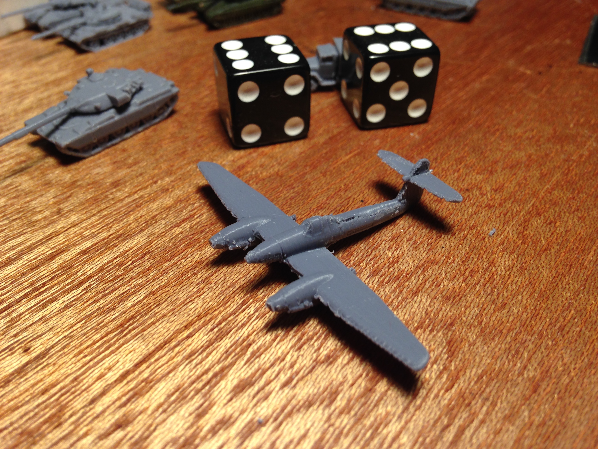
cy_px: 224
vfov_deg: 42.9
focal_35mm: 33
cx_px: 299
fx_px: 570
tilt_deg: -40.3
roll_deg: +1.2
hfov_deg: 55.4
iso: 50
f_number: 2.4
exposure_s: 1/40
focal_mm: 4.12
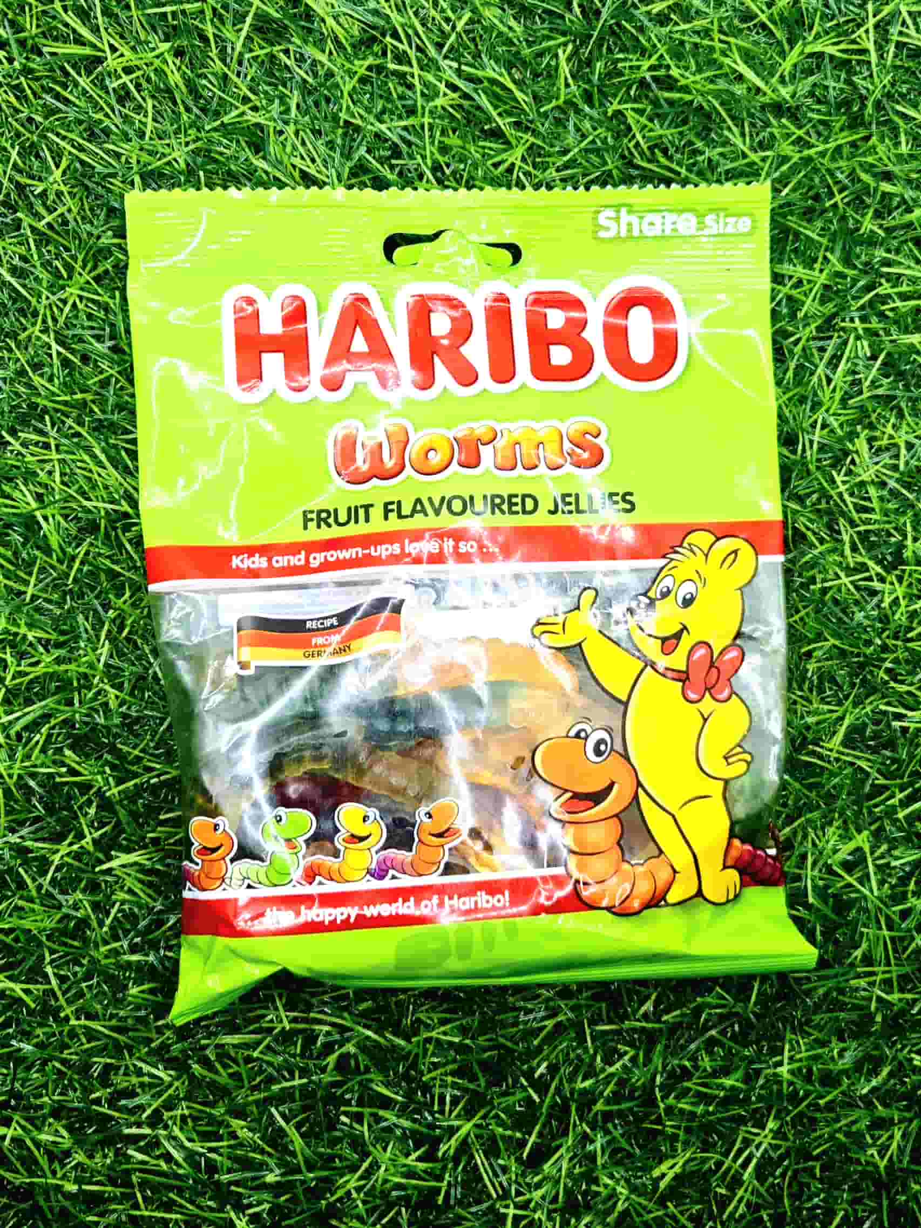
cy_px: 614
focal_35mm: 23
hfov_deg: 58.9
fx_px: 816
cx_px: 460
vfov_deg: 73.9
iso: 160
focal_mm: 5.4
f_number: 1.8
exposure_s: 1/526
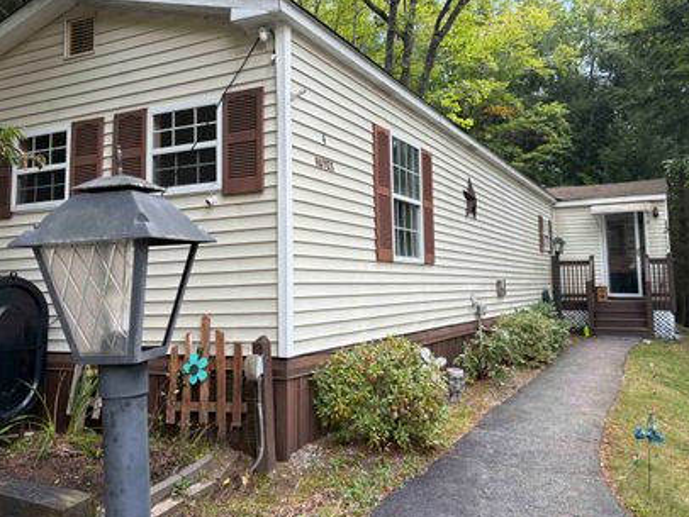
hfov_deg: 56.8
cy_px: 208
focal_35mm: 32
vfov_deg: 44.0
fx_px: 637
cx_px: 343
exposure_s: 1/623
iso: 64
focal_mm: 5.96
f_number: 1.6
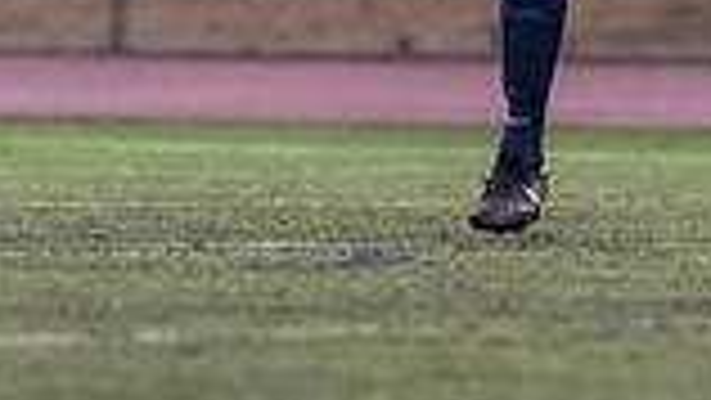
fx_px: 25309
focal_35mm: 1342
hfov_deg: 1.6
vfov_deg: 0.9
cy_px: 134
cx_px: 410
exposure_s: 1/1250
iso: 3200
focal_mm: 200
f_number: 2.8
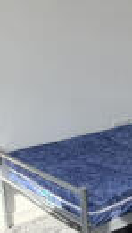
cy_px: 159
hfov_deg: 17.1
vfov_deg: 30.7
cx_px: 149
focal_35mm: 68
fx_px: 422
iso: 64
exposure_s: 1/486
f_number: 2.2
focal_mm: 2.22
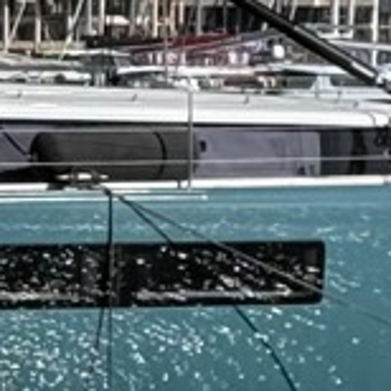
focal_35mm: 440
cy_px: 33
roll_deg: -0.2
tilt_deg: -0.1
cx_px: -173
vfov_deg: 4.0
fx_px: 5623
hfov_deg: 4.0
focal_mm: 6.76
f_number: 1.78
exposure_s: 1/7874
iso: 64
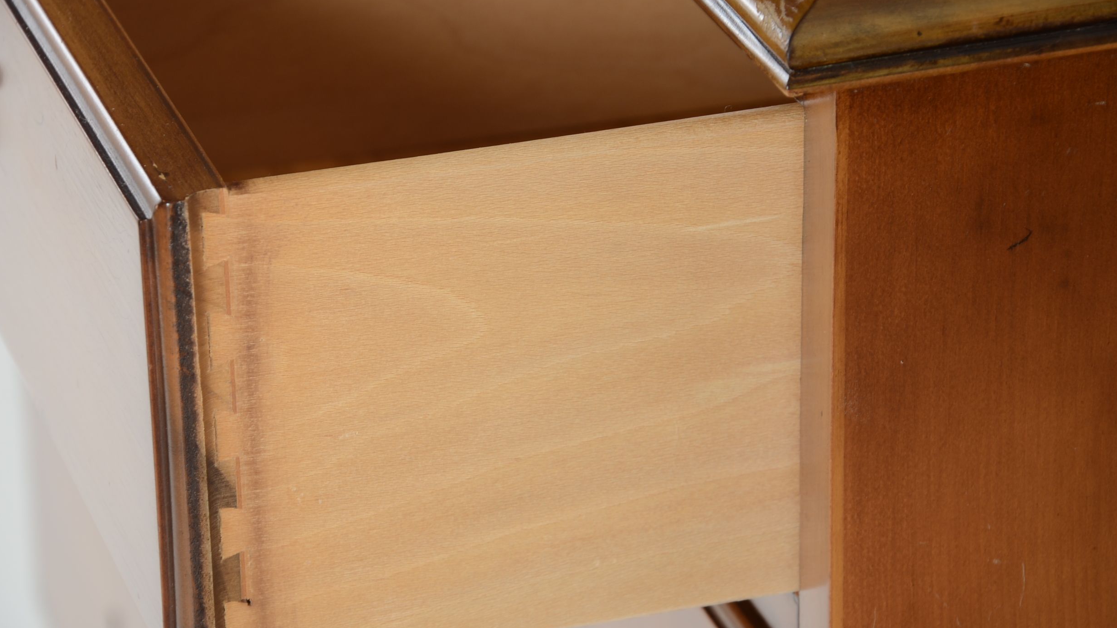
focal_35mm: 166
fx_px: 4903
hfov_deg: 13.0
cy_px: 317
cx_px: 560
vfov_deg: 7.3
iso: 125
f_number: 7.1
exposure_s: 1/80
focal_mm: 105
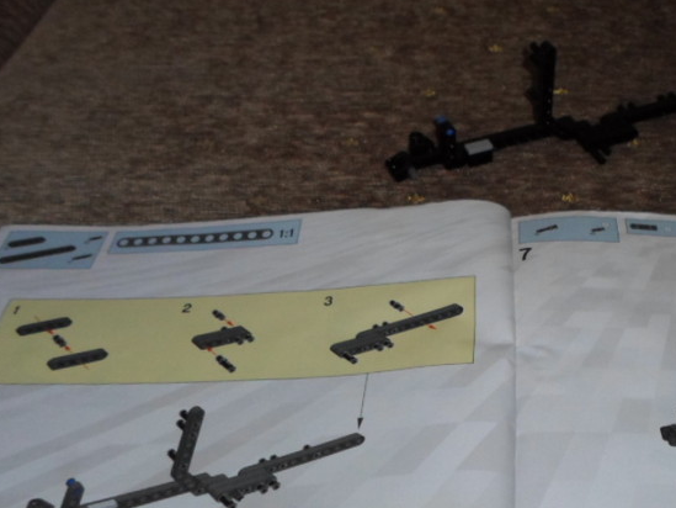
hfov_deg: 43.9
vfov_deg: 35.1
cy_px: 235
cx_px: 526
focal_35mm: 41
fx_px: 801
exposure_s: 1/20
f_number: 2.5
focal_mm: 4.5
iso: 400
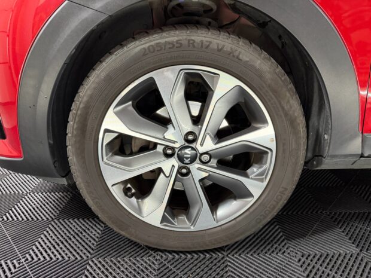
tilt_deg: -18.4
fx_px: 257
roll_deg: +1.5
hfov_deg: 71.6
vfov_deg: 56.8
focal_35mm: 24
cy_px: 139
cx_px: 186
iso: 500
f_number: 1.78
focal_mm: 6.76
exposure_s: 1/50
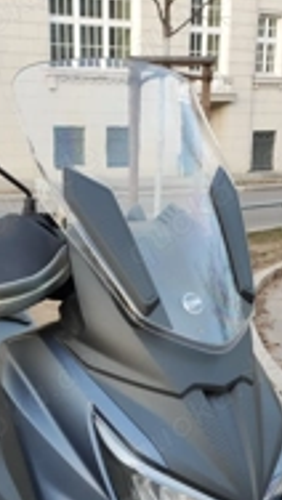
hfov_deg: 20.7
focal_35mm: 58
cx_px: 117
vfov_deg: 34.0
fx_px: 770
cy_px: 451
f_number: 1.79
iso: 310
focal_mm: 4.7
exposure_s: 1/50
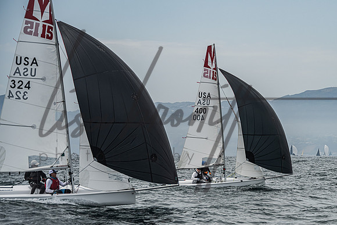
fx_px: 1661
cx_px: 211
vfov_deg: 7.7
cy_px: 133
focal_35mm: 177
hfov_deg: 11.6
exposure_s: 1/2000
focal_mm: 140
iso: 320
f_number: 7.1
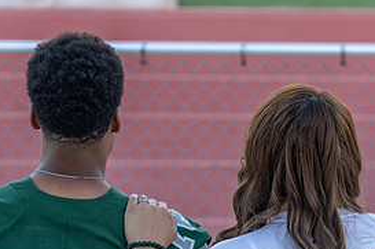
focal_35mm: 165
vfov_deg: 8.3
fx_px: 1716
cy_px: 227
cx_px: 213
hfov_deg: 12.5
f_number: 2.8
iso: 160
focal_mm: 70
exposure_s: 1/320
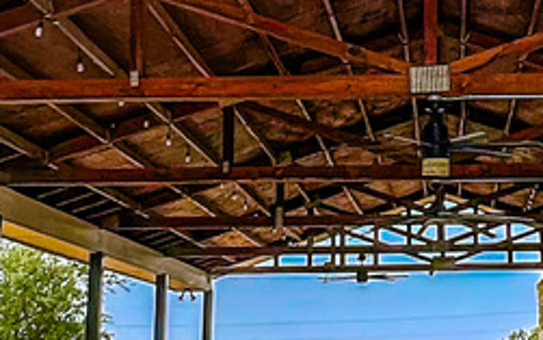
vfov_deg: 16.4
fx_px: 1169
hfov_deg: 25.6
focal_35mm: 79
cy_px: 69
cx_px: 446
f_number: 1.8
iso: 32
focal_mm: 1.57
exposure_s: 1/350
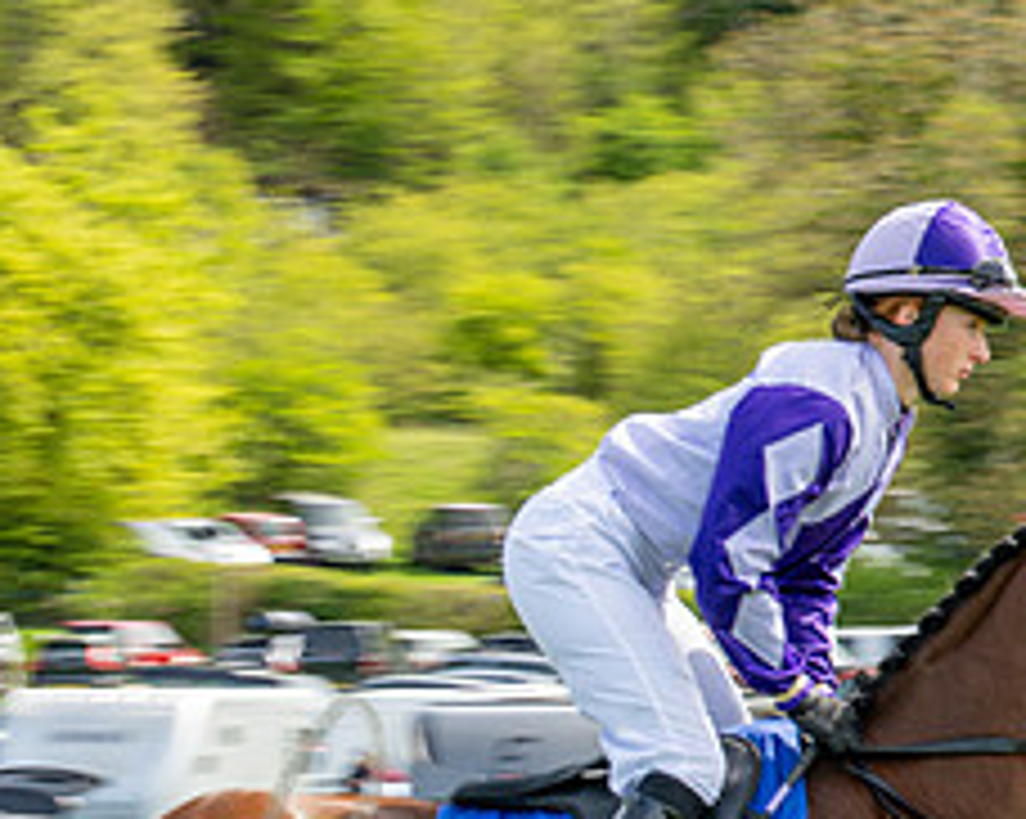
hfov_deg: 7.5
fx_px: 7828
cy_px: 1012
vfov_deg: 6.0
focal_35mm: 258
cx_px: 313
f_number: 9
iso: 100
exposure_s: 1/160
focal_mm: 70
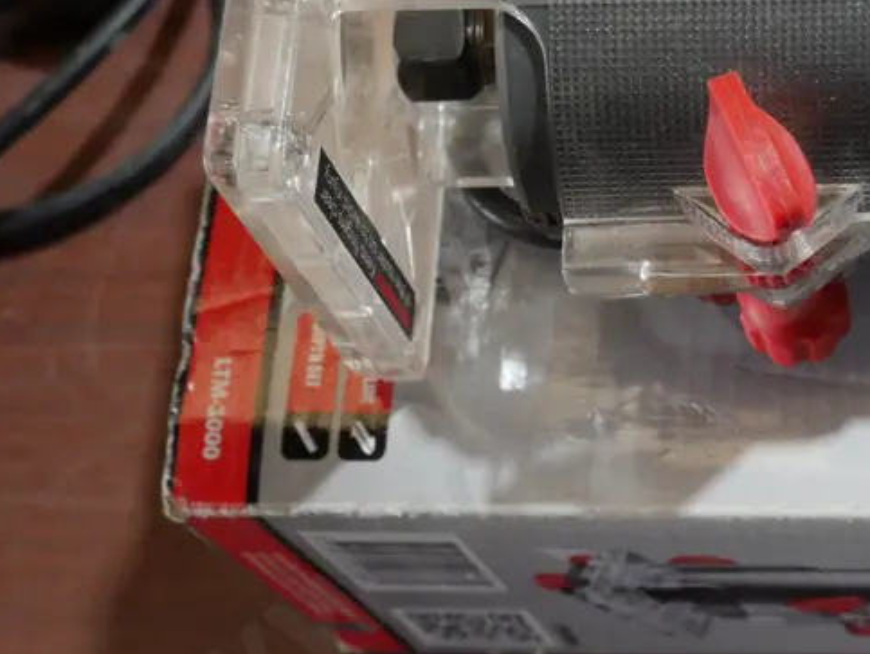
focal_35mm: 89
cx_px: 917
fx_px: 2238
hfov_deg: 21.1
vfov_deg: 16.5
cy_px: 170
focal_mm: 21
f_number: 4.6
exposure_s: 1/60
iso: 400
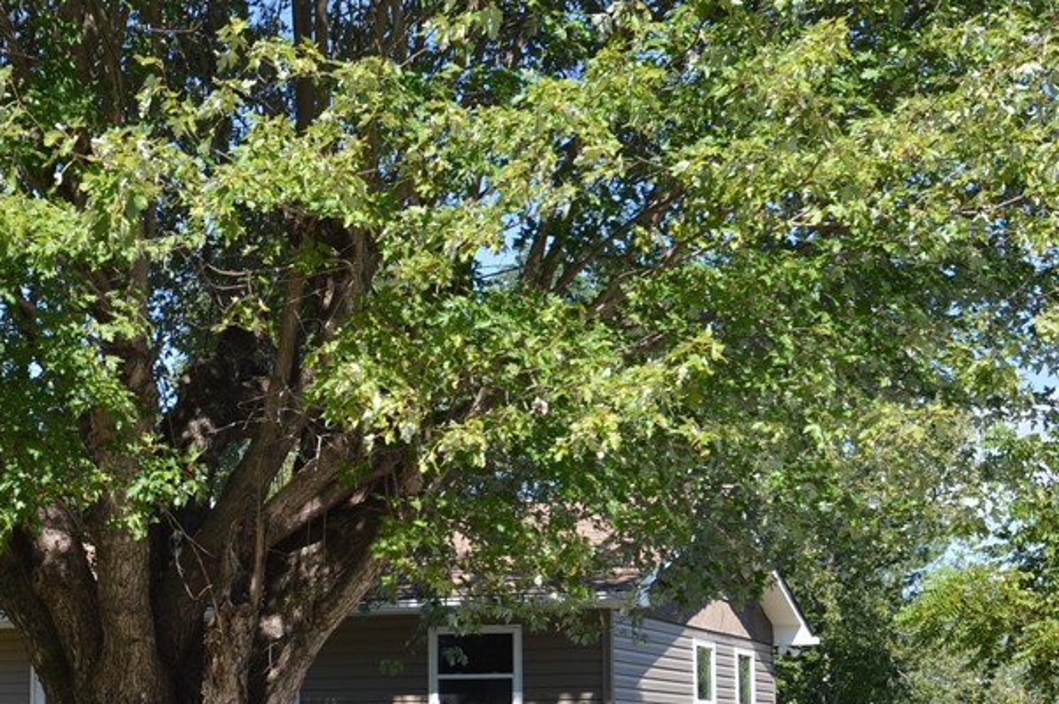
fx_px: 1910
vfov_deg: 20.6
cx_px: 170
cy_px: 584
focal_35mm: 65
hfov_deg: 30.0
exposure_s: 1/160
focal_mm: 24
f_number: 6.3
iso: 100
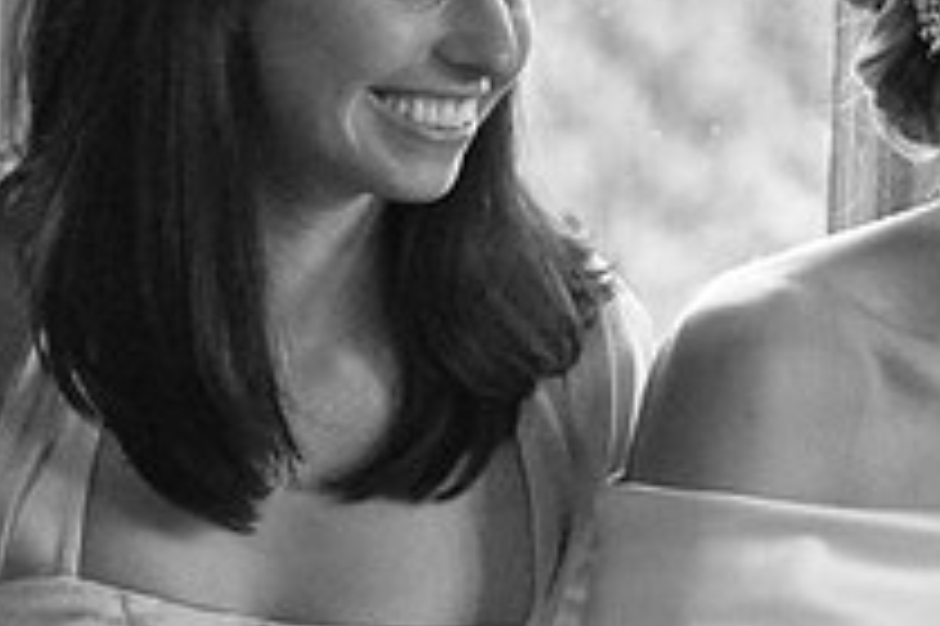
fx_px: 11385
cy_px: 320
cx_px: 1246
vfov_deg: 3.1
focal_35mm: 436
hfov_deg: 4.7
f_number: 2.8
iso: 4500
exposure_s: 1/125
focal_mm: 105
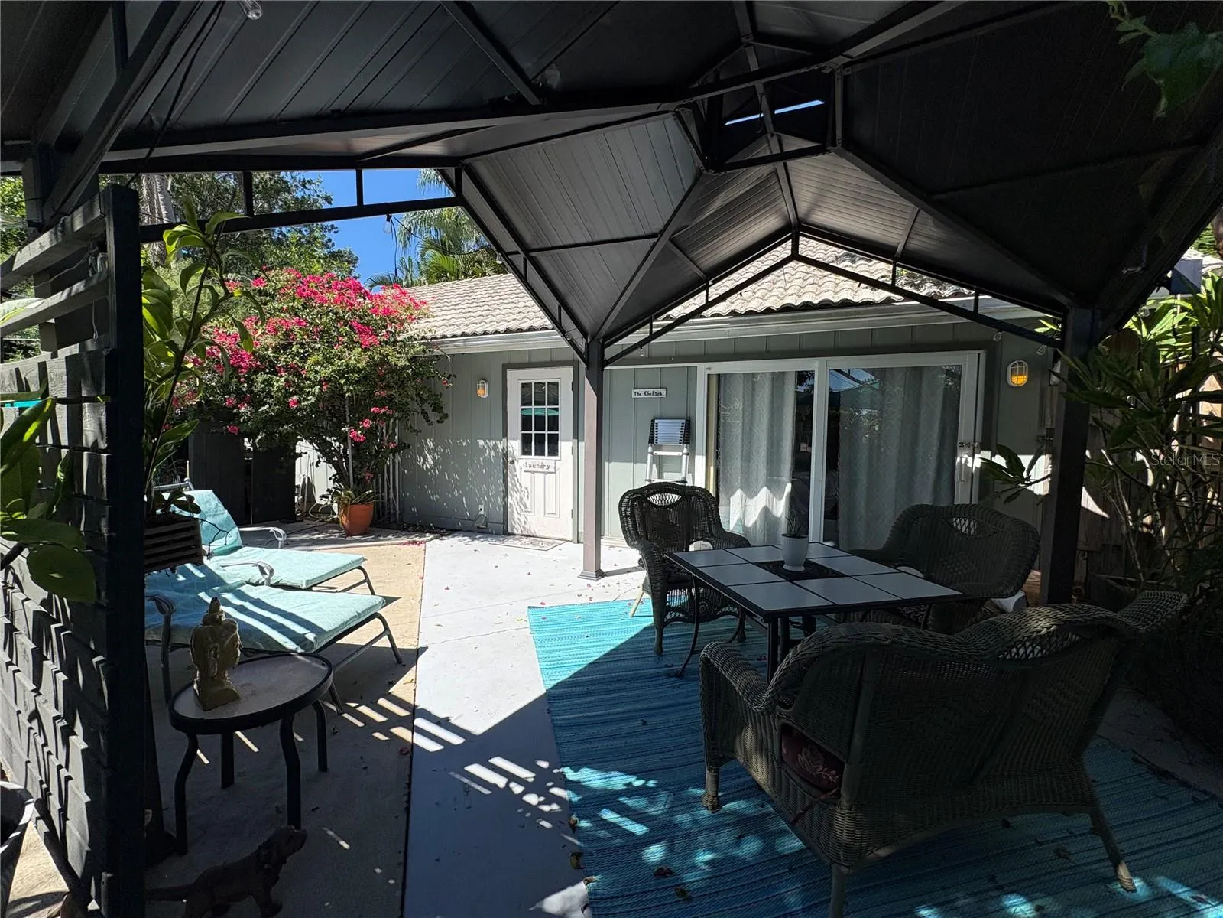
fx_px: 495
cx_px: 612
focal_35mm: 14
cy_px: 459
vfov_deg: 85.7
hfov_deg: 102.1
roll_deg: -0.3
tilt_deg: -3.6
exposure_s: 1/1748
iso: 50
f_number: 2.2
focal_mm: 2.22
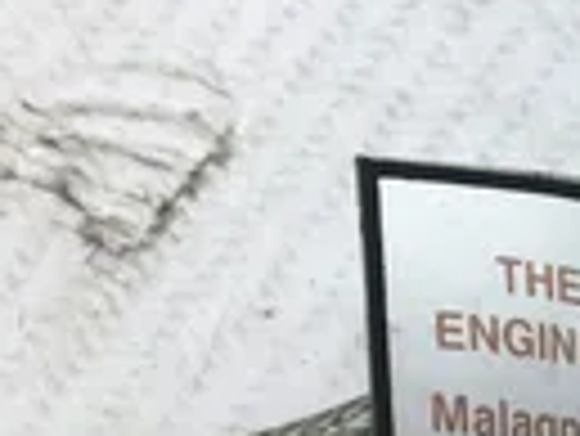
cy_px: 252
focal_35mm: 96
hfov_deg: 19.6
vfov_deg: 15.4
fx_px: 1610
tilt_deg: -64.0
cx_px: 625
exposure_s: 1/120
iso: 32
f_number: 2.4
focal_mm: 3.3
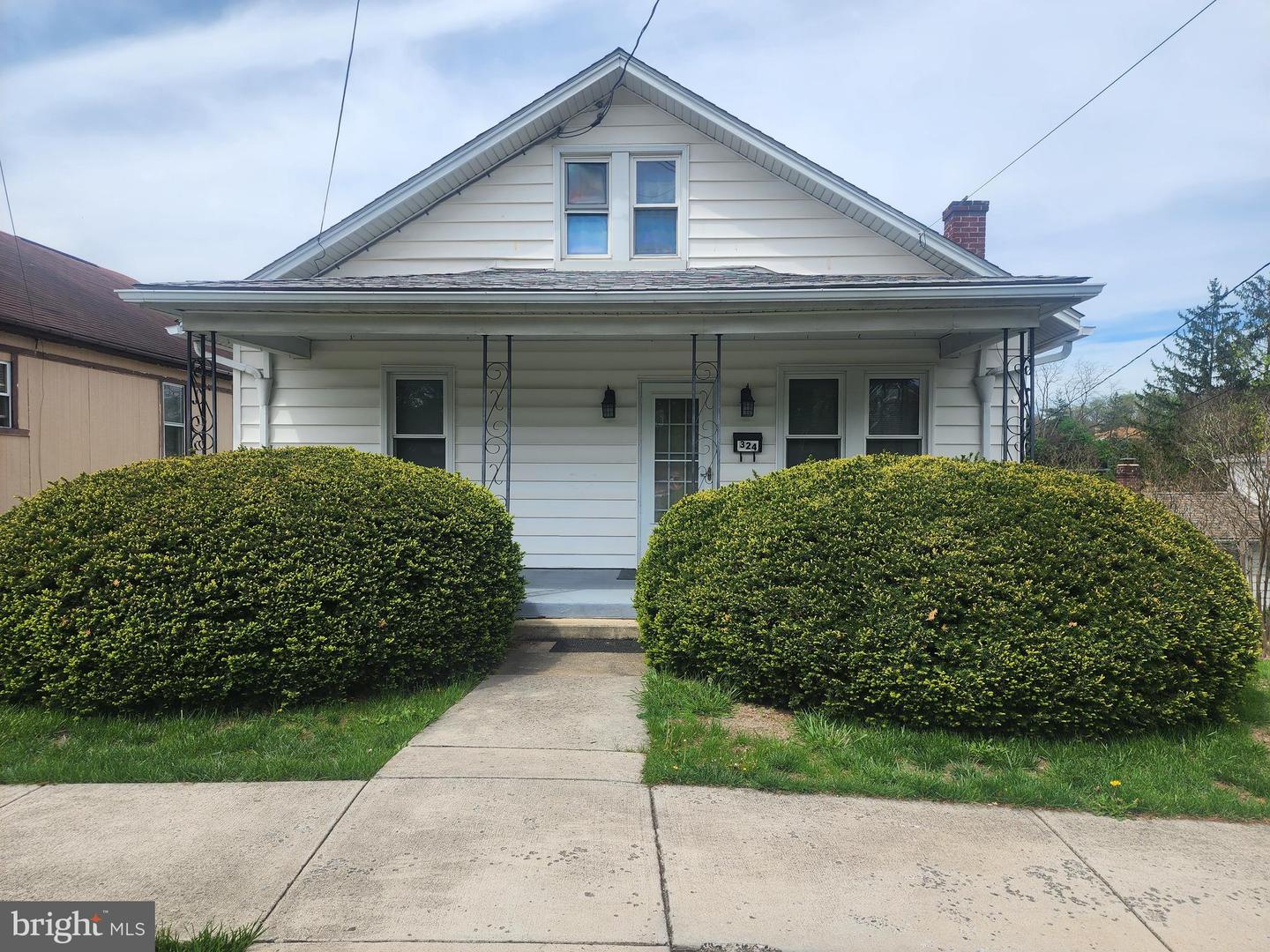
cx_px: 635
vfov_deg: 58.9
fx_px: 844
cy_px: 476
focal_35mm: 23
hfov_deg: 73.9
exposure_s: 1/976
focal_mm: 6.4
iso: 12
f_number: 1.8
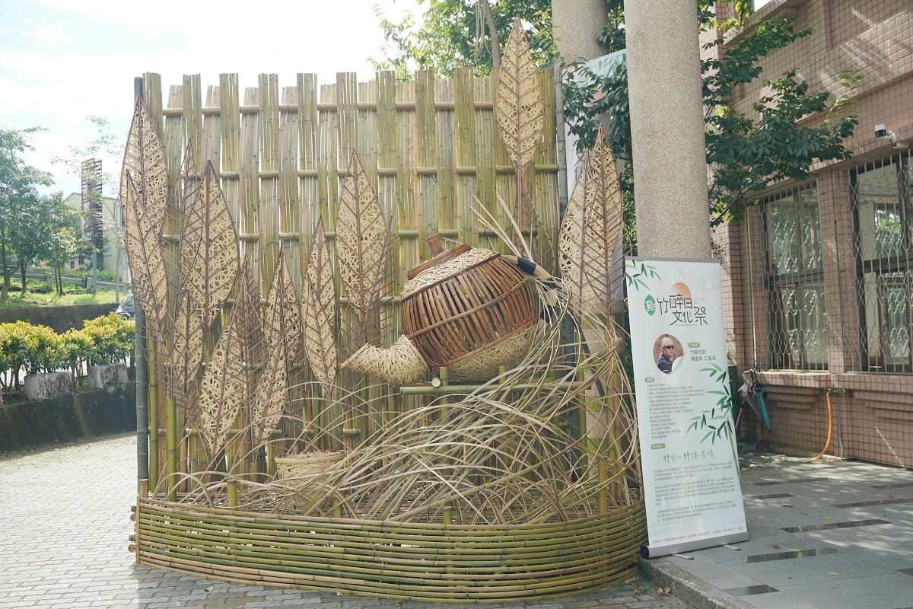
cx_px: 456
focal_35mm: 31
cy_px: 304
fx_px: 786
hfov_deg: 60.3
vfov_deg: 42.3
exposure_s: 1/200
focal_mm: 31
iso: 100
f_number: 4.5
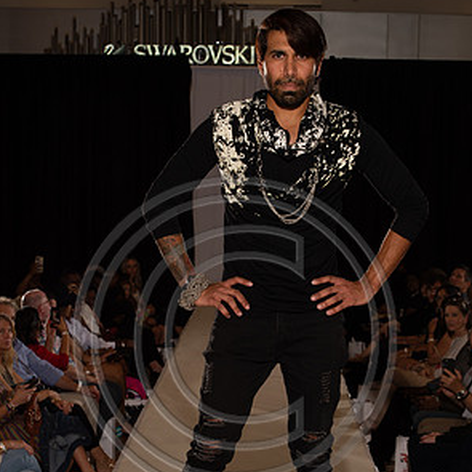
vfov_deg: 17.2
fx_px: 1558
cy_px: 336
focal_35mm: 101
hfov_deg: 17.2
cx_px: 236
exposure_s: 1/250
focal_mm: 78
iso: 800
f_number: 9
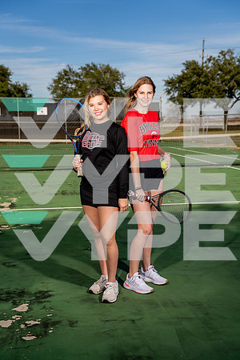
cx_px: 120
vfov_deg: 39.6
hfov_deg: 27.0
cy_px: 180
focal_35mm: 50
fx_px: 500
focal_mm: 50
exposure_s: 1/1250
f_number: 4
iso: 100
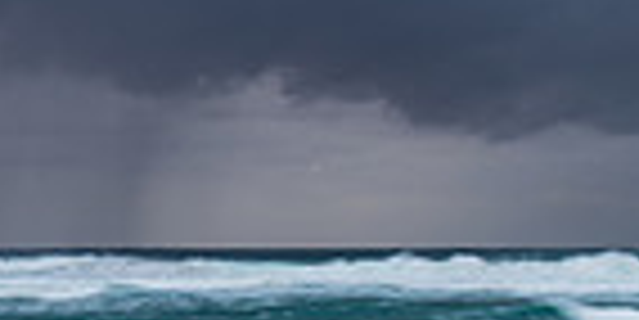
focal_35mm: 106
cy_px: 274
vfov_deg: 10.4
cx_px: -552
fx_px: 1750
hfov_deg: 16.7
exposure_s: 1/2.5
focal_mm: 24
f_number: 10
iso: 31
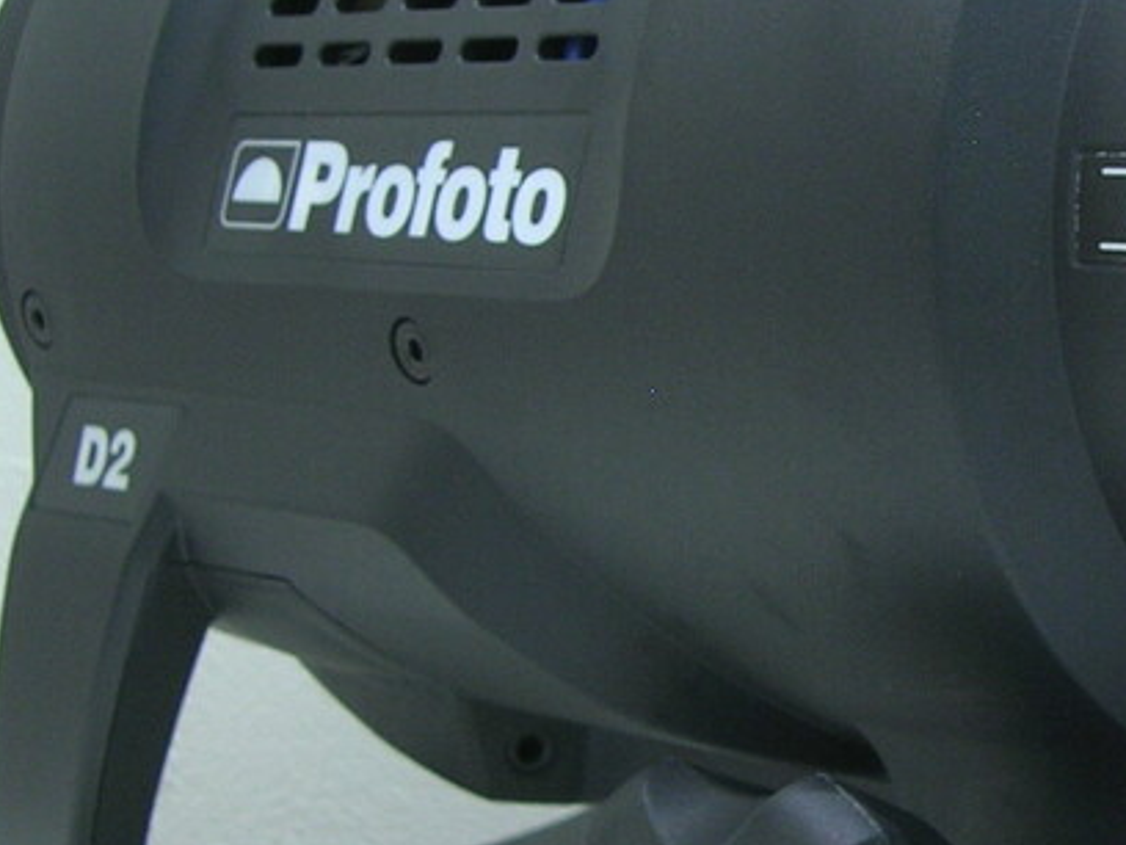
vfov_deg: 14.8
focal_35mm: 100
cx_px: 1201
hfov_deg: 18.9
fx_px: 3253
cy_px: 436
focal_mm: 5.7
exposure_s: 1/12.7
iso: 50
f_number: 2.9
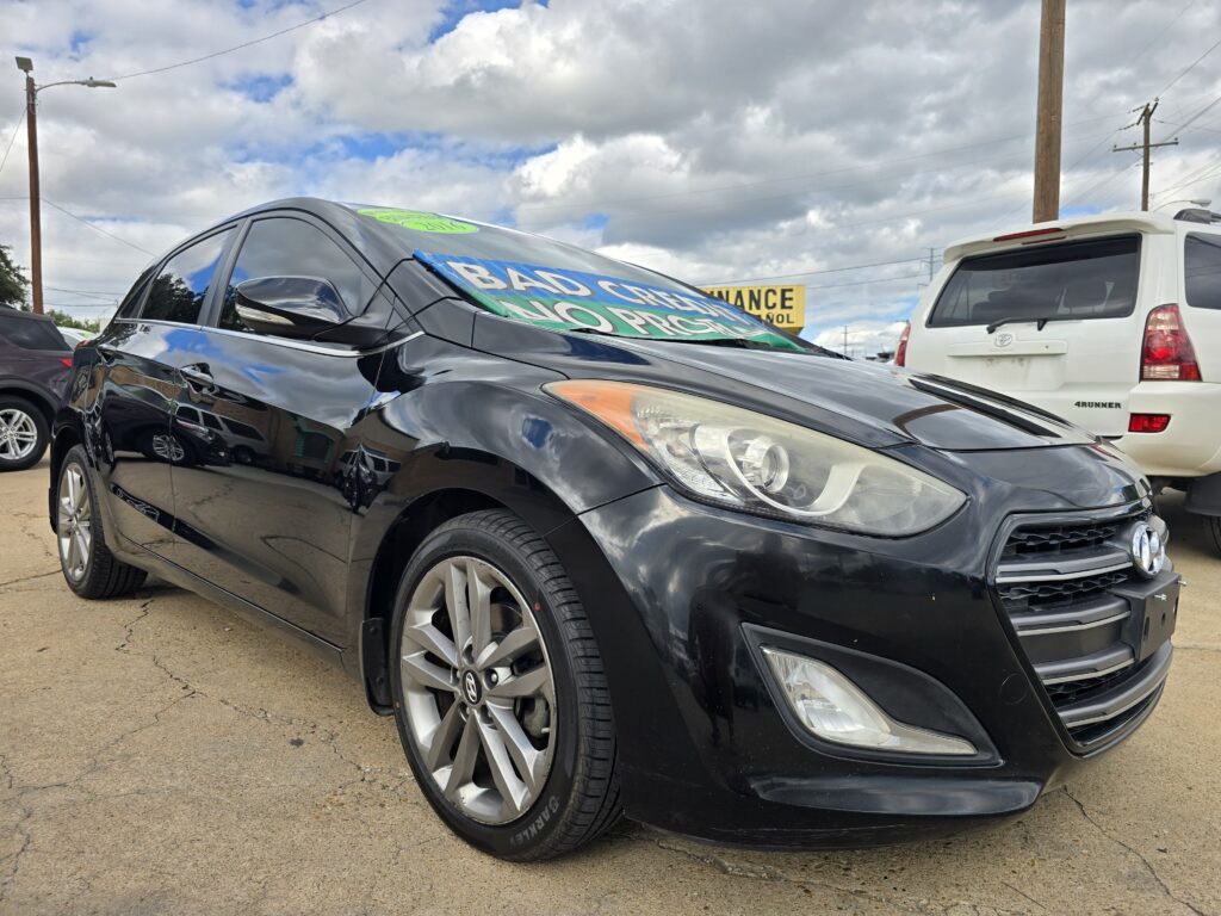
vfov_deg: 58.9
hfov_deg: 73.9
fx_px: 811
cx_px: 610
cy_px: 458
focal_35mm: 23
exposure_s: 1/515
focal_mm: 6.3
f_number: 1.7
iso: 12
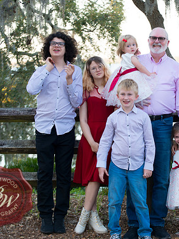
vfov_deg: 19.3
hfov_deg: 14.4
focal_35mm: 102
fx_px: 704
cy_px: 120
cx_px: 148
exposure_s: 1/125
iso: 200
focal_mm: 70
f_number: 3.5
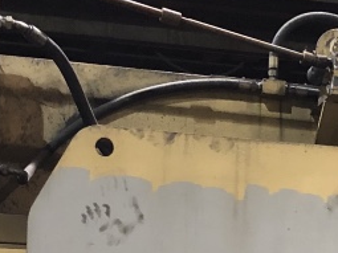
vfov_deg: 12.6
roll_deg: -1.4
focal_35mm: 110
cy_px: 413
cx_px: 296
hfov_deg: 17.7
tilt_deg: +0.7
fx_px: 1074
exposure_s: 1/5
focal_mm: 3.99
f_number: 1.8
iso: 100
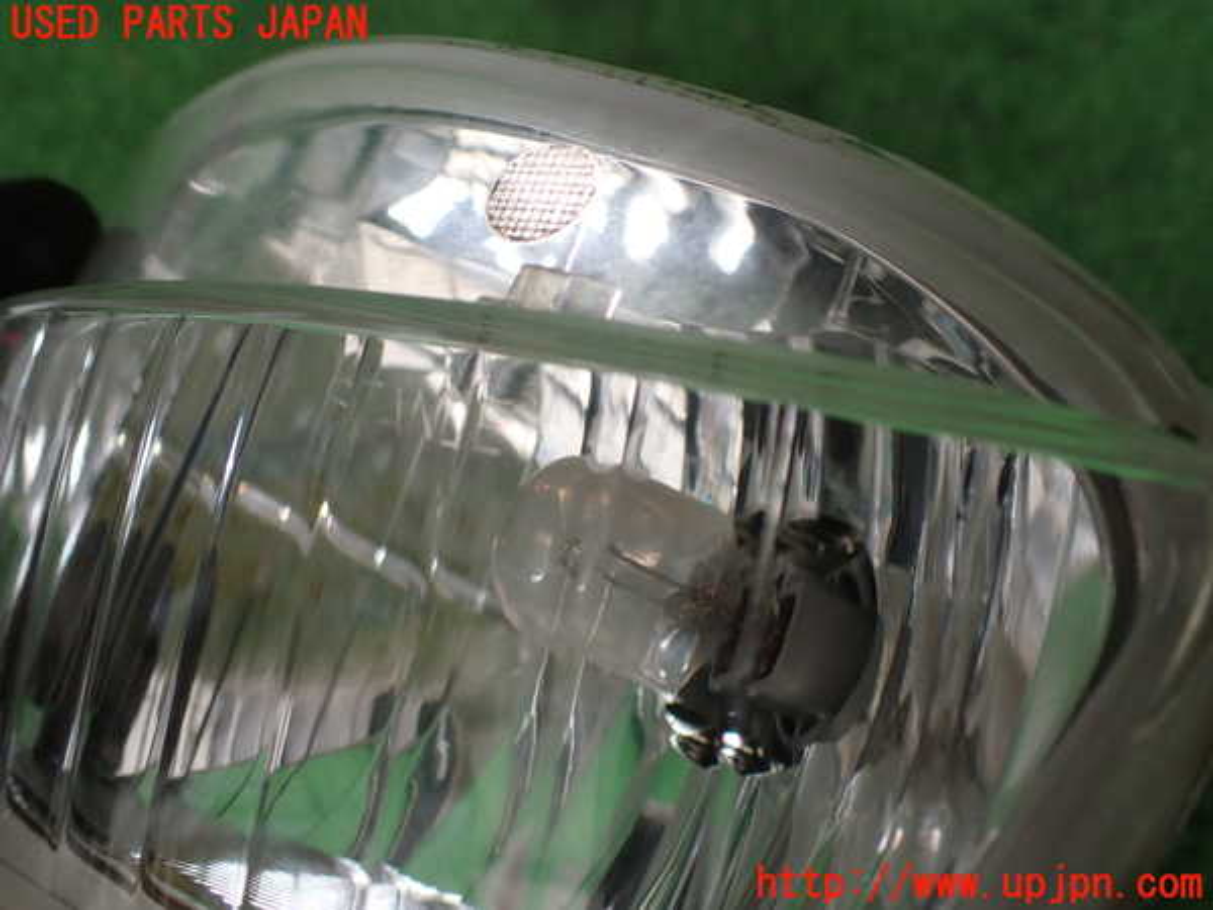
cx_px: 606
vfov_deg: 46.8
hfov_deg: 60.0
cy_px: 455
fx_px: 1051
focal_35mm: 30
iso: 160
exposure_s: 1/125
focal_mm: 5.4
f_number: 2.3
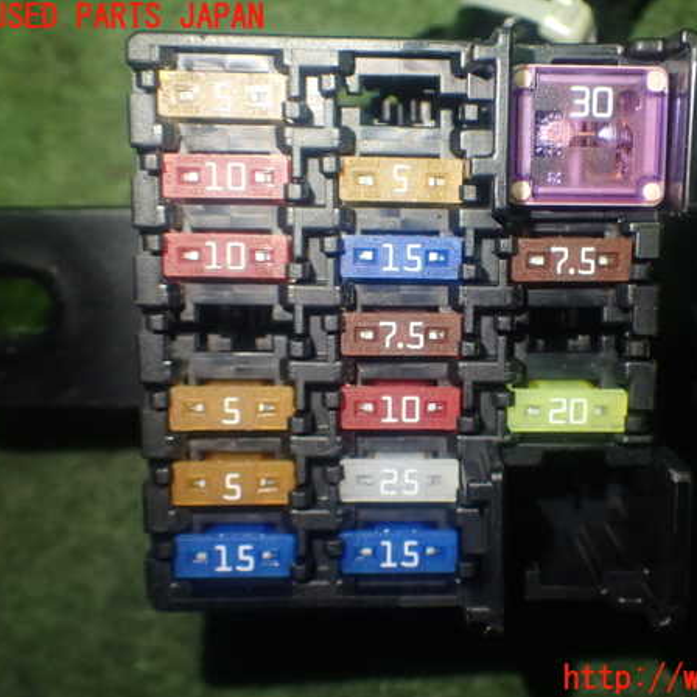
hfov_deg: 37.3
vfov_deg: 37.6
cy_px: 348
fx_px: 1025
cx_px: 448
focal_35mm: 45
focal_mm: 6.83
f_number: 2.7
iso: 320
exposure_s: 1/40
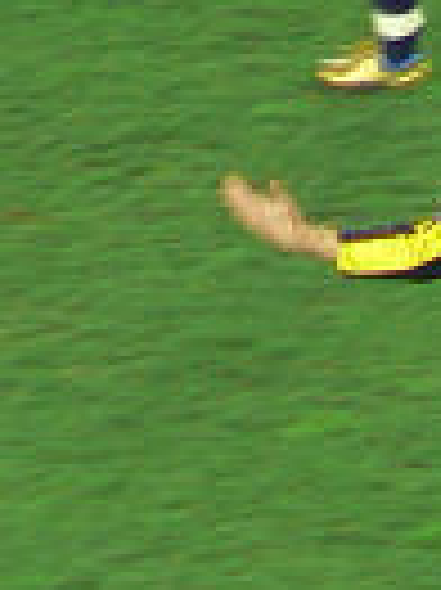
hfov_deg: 0.7
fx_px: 35866
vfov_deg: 0.9
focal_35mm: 2108
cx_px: 612
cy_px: -36
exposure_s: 1/30
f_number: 3.3
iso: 100
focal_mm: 72
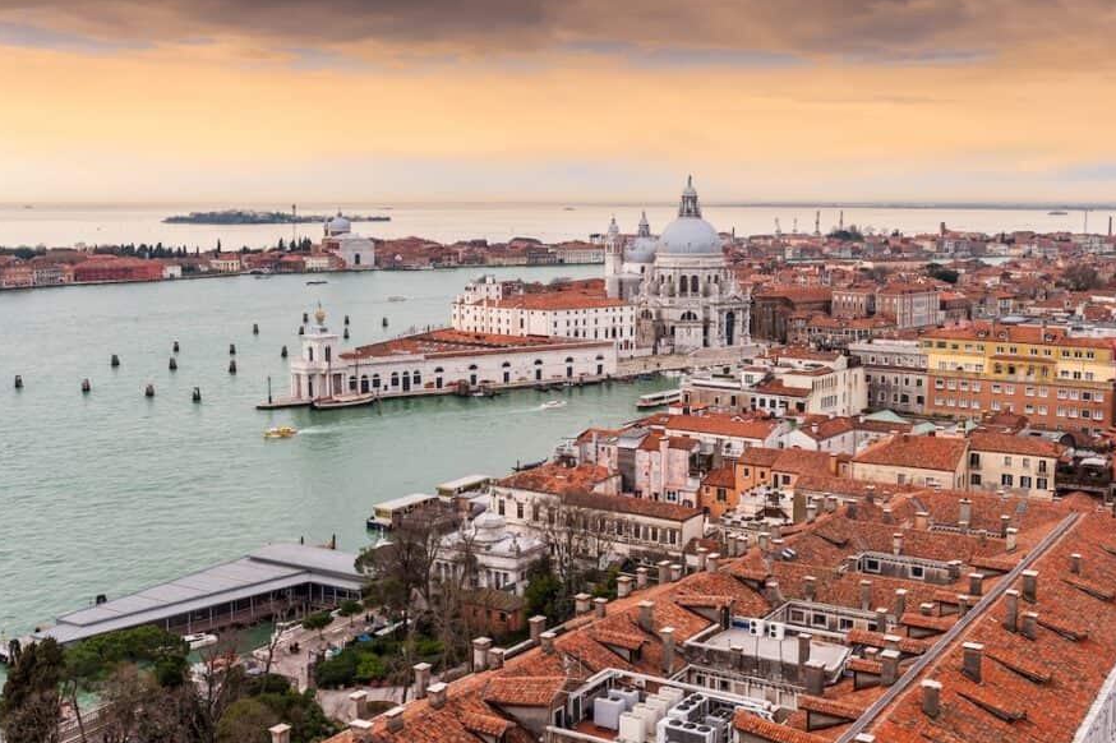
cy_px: 361
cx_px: 608
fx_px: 1270
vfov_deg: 32.6
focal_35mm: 41
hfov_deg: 47.4
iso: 200
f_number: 9
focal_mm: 35
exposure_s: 1/320
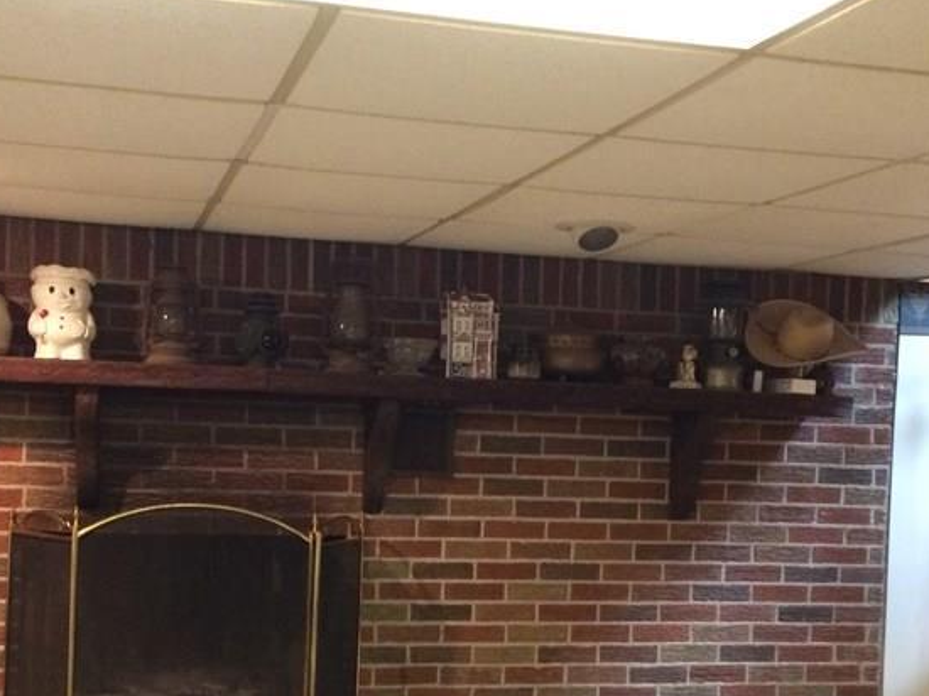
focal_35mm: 54
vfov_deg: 26.8
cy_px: 497
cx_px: 464
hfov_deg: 35.6
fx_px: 1449
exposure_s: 1/15
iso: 400
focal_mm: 4.15
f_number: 2.2
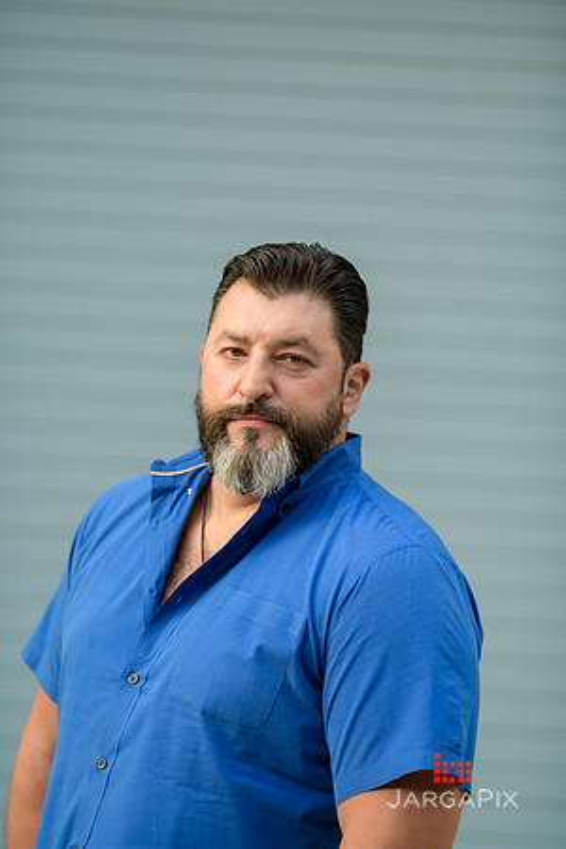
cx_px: 283
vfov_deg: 15.2
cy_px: 424
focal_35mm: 135
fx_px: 3184
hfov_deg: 10.2
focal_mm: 135
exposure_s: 1/250
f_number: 2
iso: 200
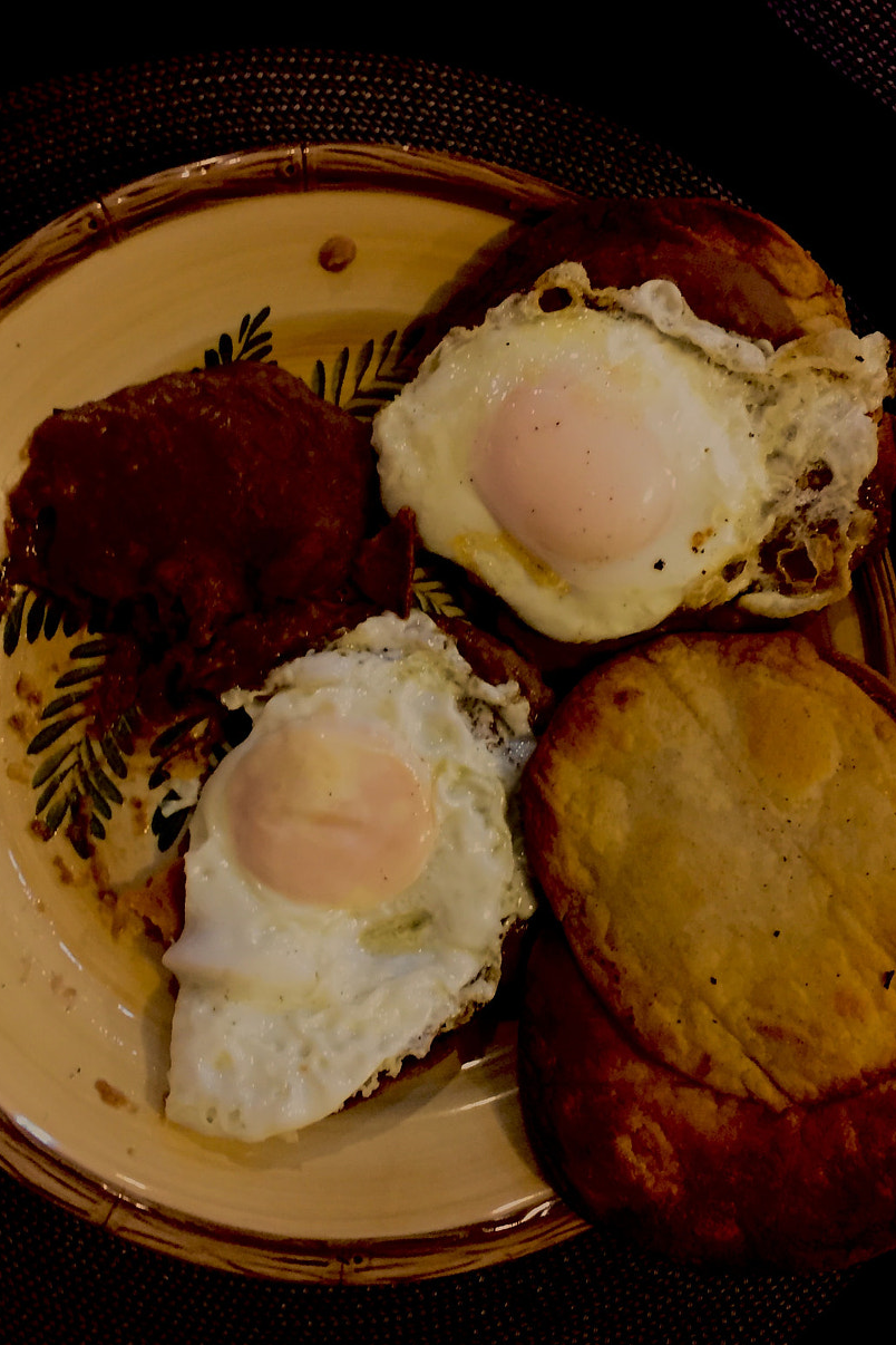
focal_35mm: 40
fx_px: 1493
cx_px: 438
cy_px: 732
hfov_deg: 33.4
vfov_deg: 48.4
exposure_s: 1/24
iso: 250
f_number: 2.2
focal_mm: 4.15
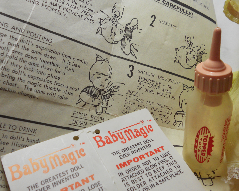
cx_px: 115
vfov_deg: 35.6
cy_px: 86
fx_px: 297
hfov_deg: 43.8
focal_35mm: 42
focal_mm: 5.8
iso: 125
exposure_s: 1/30
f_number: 3.5
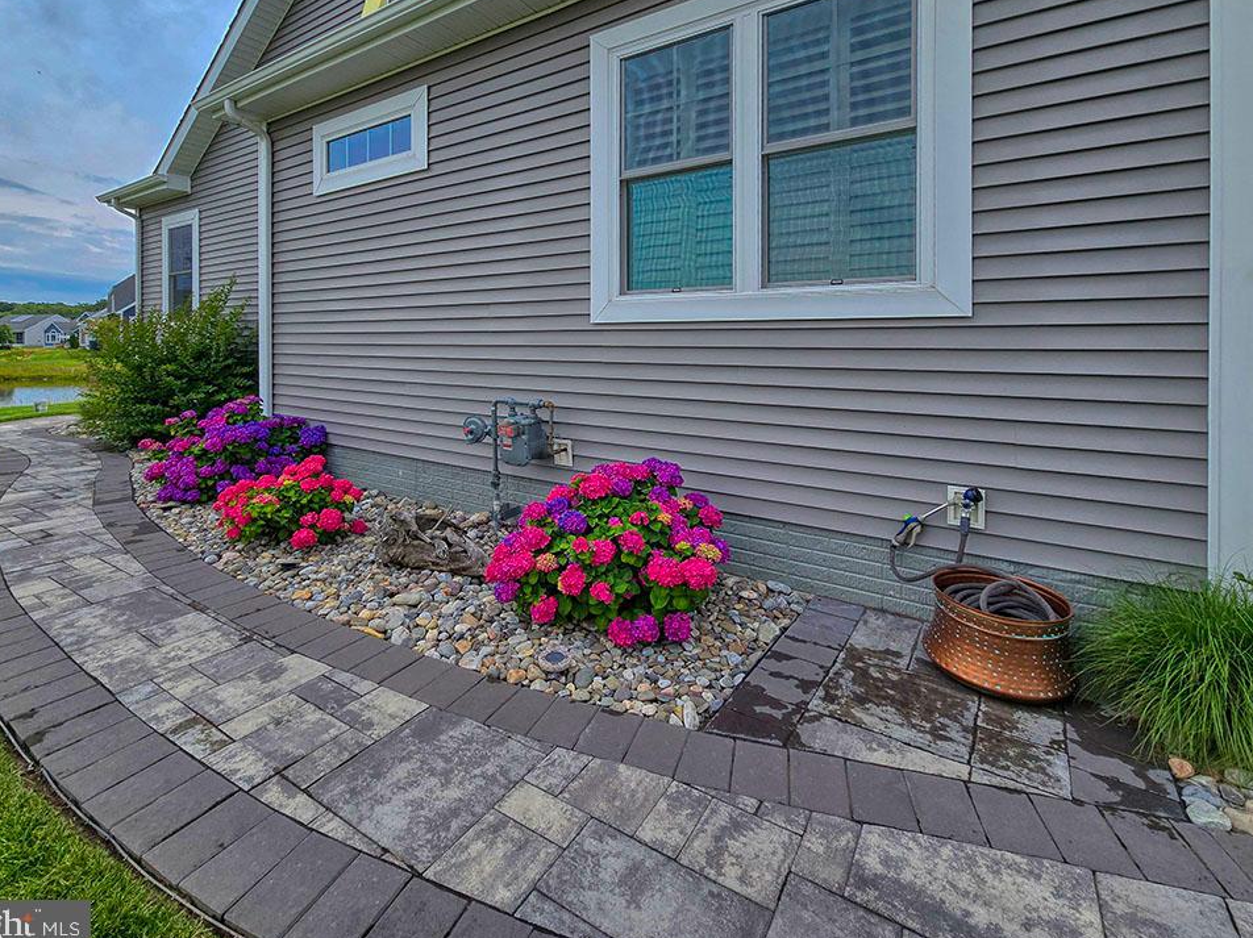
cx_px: 601
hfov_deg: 102.0
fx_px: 507
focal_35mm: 14
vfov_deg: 85.6
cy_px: 449
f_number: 2.2
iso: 50
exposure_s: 1/1899
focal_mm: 2.2
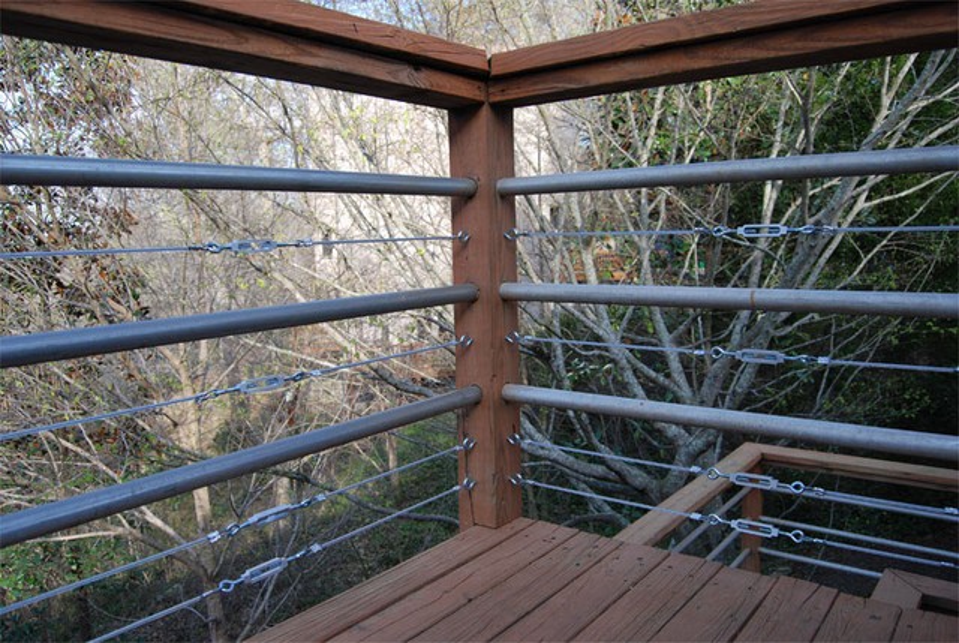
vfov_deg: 48.1
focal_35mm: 27
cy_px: 322
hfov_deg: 67.3
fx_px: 720
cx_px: 480
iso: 125
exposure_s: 1/125
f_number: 5.6
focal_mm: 18
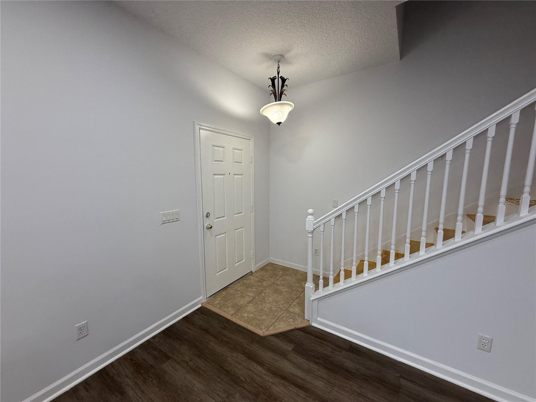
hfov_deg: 102.1
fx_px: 217
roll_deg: +0.9
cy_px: 201
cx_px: 268
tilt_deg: -5.7
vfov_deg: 85.7
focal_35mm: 14
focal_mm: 2.22
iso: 160
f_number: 2.2
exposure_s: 1/120
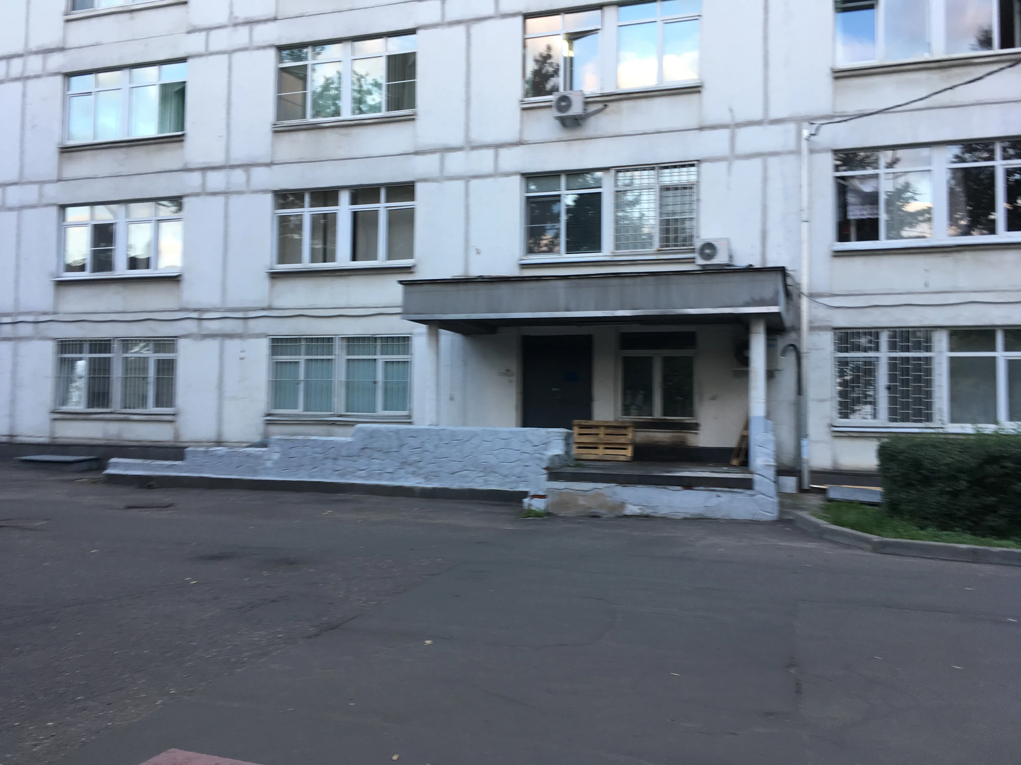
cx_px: 510
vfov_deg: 48.2
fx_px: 855
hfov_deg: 61.7
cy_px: 382
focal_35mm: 29
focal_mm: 4.15
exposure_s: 1/50
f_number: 2.2
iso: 32
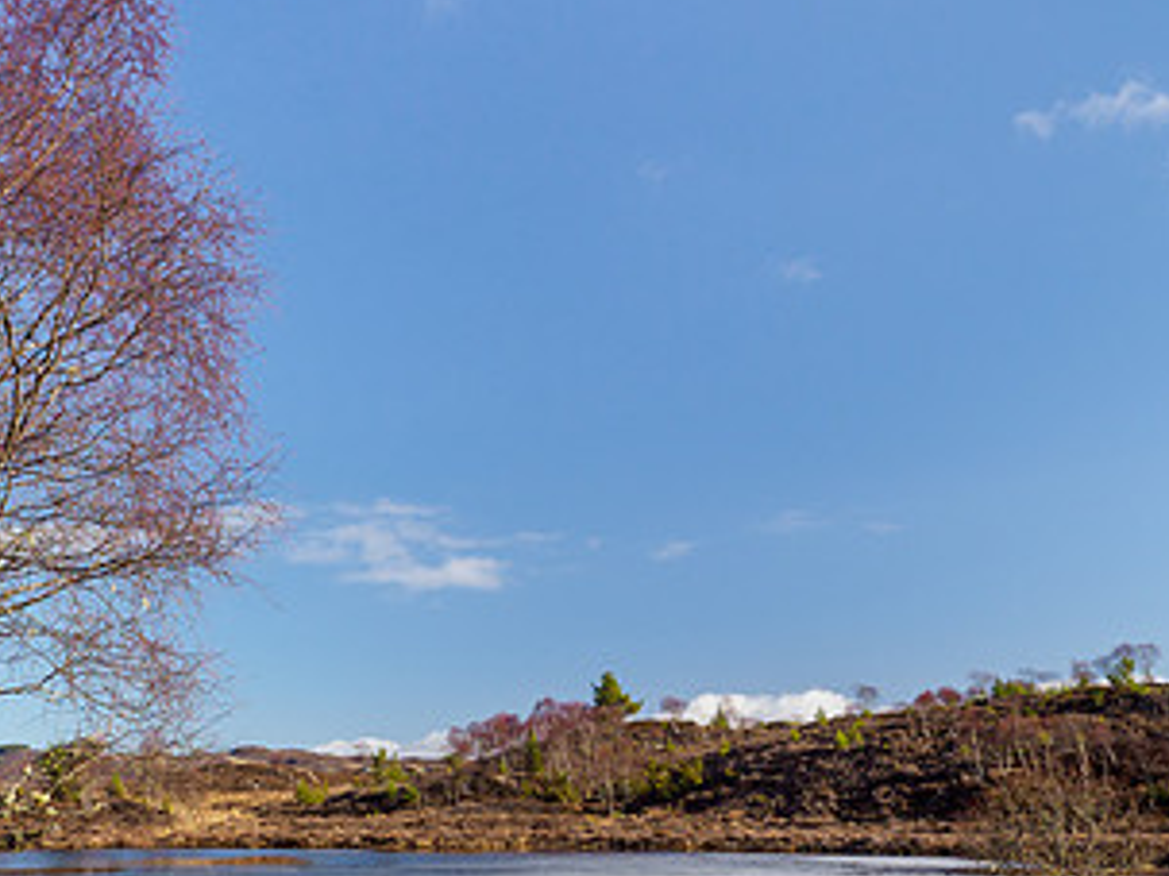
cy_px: 438
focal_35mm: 46
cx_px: 212
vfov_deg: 31.5
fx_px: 1553
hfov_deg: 39.4
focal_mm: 12
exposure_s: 1/80
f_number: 7.1
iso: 200
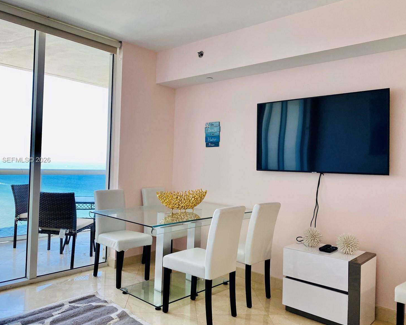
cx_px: 187
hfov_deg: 62.1
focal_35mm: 28
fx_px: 336
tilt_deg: -1.1
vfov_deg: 51.5
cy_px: 160
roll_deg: -2.5
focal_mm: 4.25
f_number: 1.8
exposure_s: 1/120
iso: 64
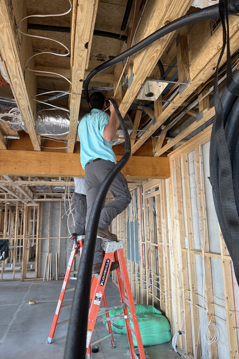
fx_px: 249
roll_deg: +0.6
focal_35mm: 25
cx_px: 123
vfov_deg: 71.5
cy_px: 180
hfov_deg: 51.3
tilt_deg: +13.5
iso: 200
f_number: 1.78
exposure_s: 1/77
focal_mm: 6.76
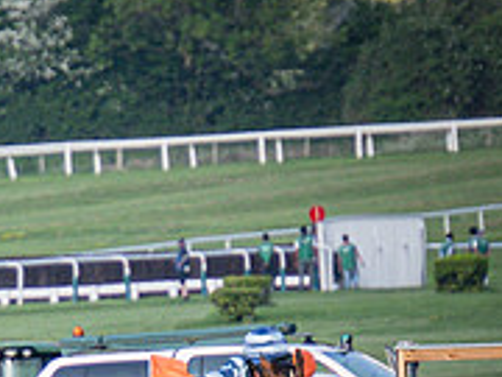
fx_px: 22290
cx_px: -53
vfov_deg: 1.0
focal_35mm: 1537
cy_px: 456
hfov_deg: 1.3
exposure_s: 1/2000
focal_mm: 210
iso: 400
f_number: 4
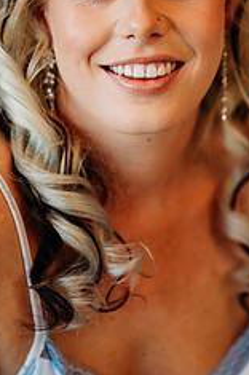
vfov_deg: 12.6
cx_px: 176
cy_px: 97
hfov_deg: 8.4
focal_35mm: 163
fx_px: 1696
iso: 280
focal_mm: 85
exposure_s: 1/200
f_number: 1.8
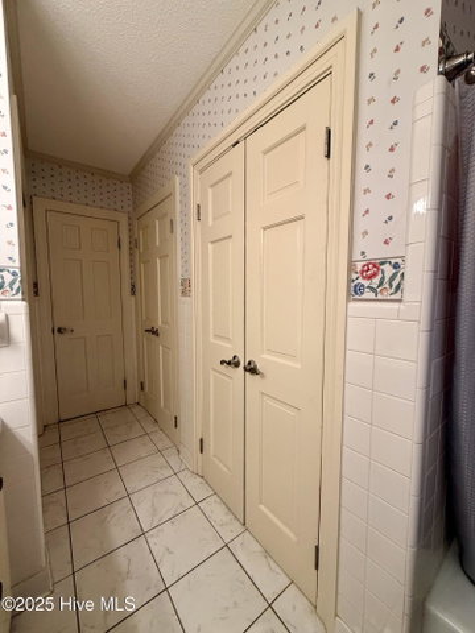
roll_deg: -0.5
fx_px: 256
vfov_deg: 102.1
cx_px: 238
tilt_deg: -4.4
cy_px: 316
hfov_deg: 85.7
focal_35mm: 14
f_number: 2.2
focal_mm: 2.22
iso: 200
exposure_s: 1/60
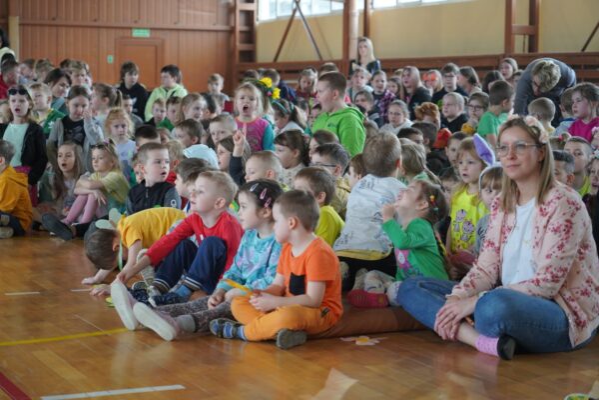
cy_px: 200
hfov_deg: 27.0
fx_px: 1248
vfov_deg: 18.2
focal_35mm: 75
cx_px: 300
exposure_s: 1/160
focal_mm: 75
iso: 2500
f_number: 4
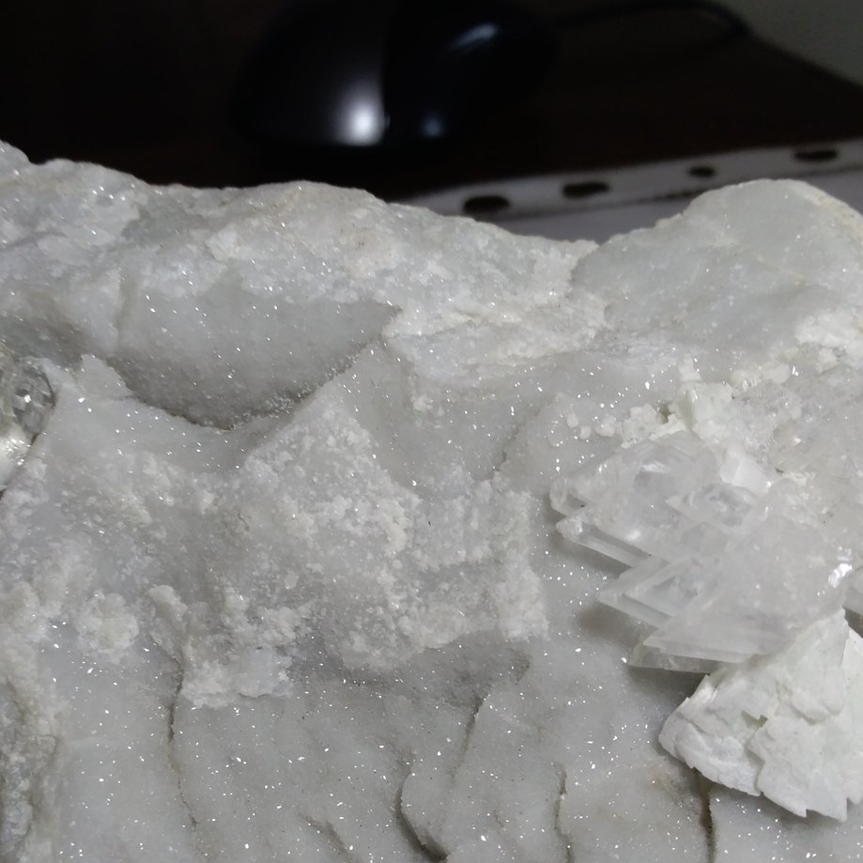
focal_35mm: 40
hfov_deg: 41.8
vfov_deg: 41.5
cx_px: 376
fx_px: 1128
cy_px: 550
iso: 141
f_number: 2
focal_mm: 3.54
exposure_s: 1/60
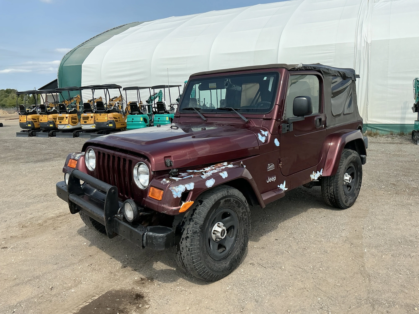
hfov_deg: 63.4
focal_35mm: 28
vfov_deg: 49.7
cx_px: 210
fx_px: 339
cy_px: 157
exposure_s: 1/1848
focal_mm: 3
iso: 25
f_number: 1.8
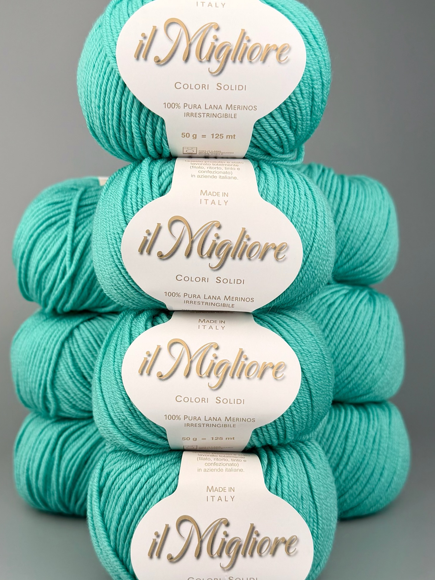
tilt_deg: -7.0
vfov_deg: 69.4
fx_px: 419
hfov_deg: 54.9
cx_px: 215
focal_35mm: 25
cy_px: 292
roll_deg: +1.2
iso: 80
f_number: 1.78
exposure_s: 1/1337
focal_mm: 6.76
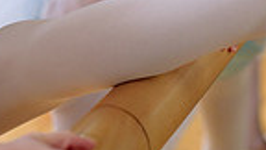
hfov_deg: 19.2
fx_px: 776
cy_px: -194
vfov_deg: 9.9
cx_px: 34
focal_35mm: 110
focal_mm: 24
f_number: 1.4
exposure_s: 1/250
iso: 800
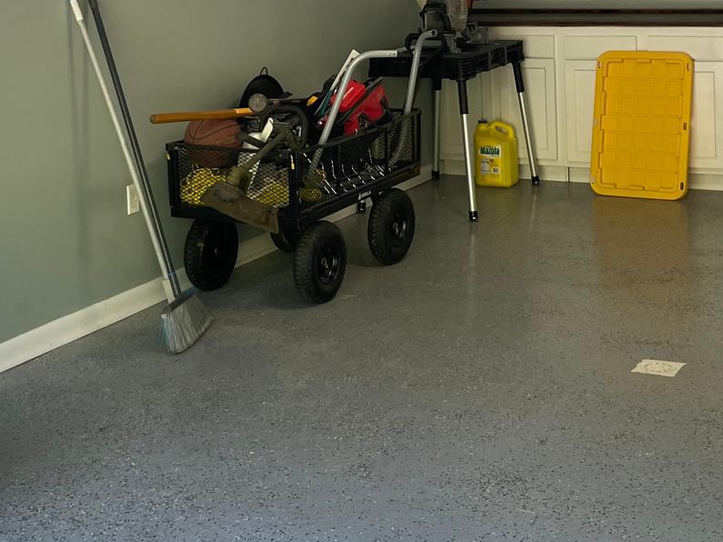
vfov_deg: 21.4
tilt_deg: -2.6
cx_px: 350
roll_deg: +3.2
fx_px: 1399
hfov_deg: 29.0
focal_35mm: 67
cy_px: 56
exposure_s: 1/121
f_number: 1.6
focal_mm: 4.2
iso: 64
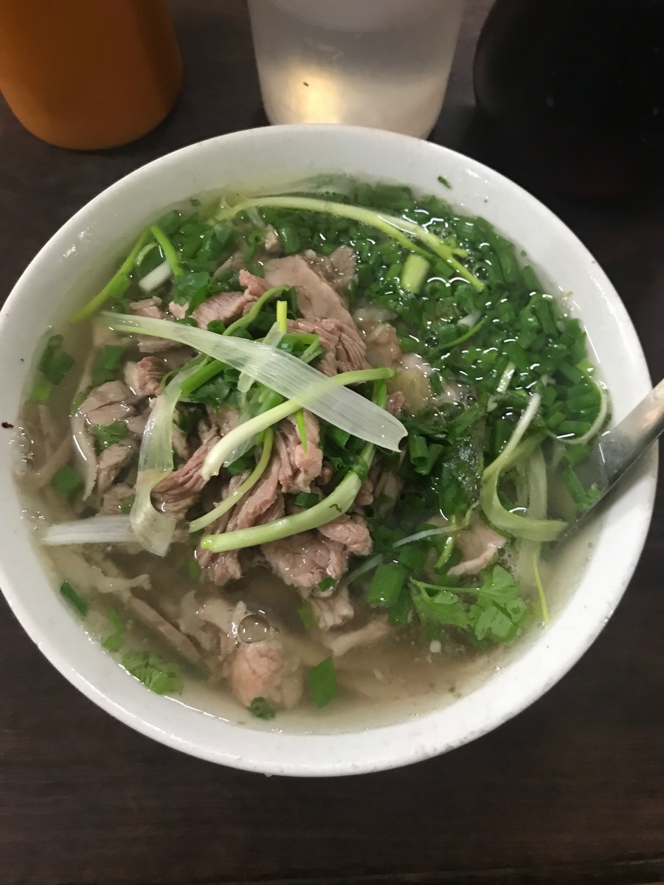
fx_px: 716
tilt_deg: -71.7
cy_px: 442
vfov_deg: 63.4
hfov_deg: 49.7
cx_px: 332
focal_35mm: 28
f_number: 1.8
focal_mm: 3.99
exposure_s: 1/11
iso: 100
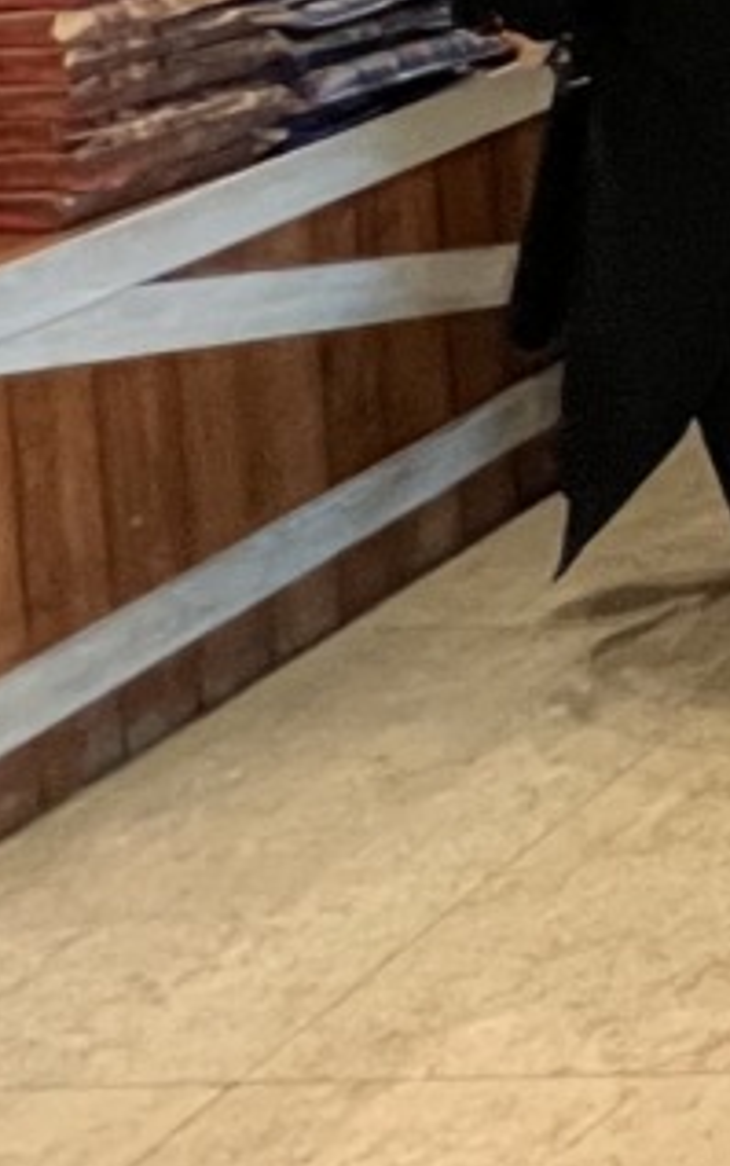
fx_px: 2067
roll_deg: +0.6
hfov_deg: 9.9
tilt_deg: -3.4
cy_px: -563
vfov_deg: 24.7
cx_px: 2487
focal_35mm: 65
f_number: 1.8
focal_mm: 1.57
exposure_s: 1/60
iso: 320
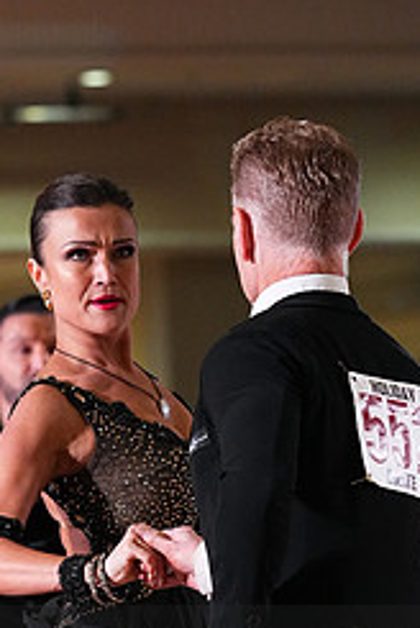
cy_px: 692
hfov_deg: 3.8
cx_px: 188
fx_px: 6352
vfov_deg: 5.6
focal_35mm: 364
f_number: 4.5
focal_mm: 154
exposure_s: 1/400
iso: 6400
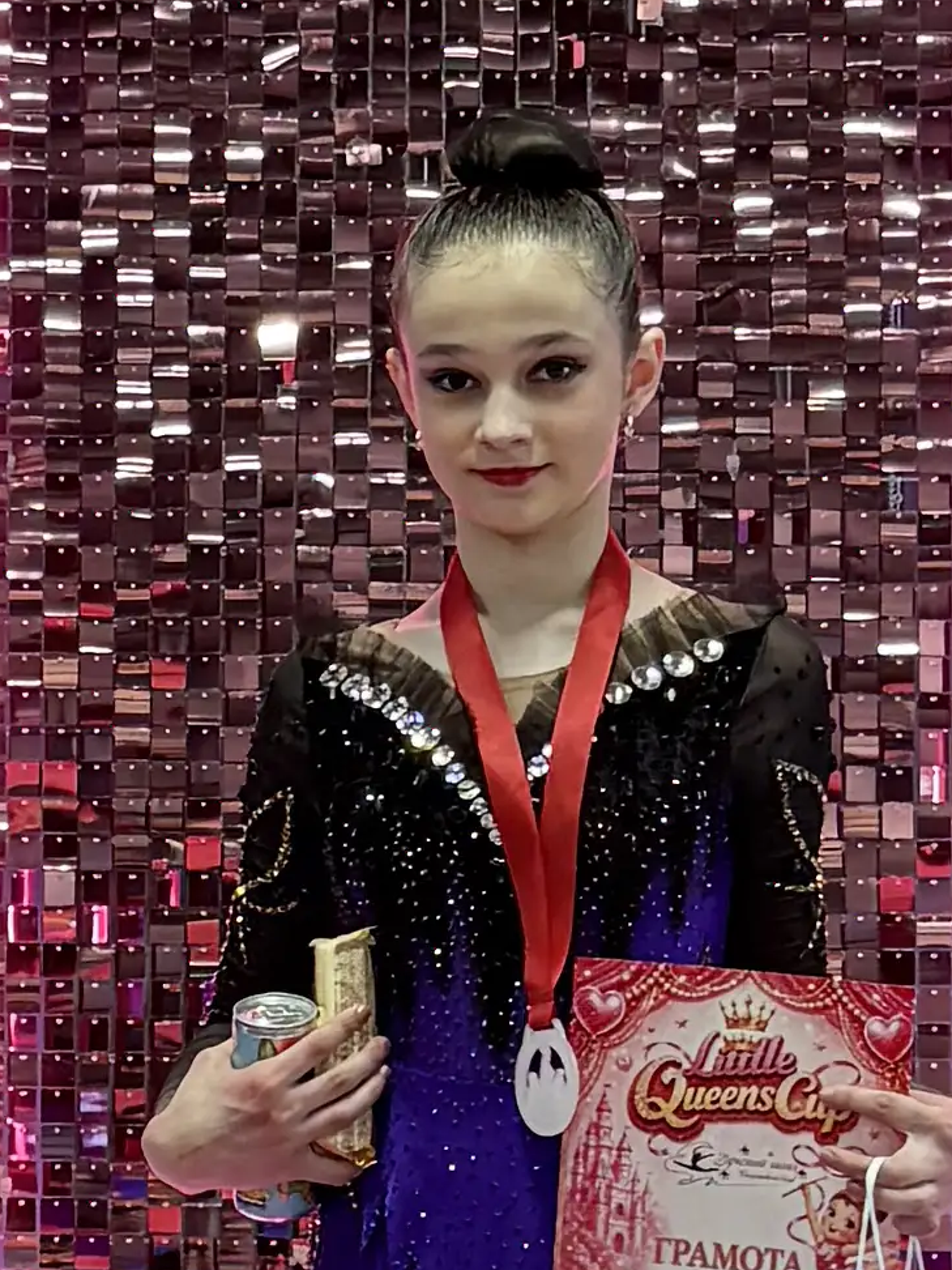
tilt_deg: +3.3
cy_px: 764
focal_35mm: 141
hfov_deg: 10.5
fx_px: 5170
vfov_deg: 14.0
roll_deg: -0.7
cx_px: 293
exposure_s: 1/50
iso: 320
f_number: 1.78
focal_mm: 6.76
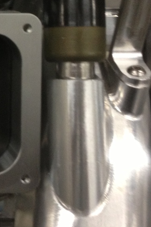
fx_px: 617
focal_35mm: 98
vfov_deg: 20.5
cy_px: 39
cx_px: -99
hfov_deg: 12.9
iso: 125
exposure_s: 1/20
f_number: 2.4
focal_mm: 4.13
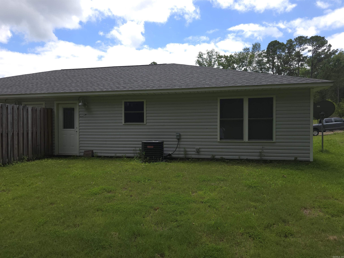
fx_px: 229
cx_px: 172
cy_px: 129
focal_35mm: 23
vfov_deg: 58.9
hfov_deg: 73.9
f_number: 1.7
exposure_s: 1/364
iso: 12
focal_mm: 6.3
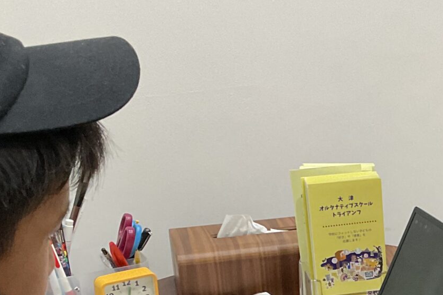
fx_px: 1132
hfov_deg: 21.5
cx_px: 428
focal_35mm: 92
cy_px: 329
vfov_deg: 14.5
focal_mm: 3
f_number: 1.8
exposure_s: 1/60
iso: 125
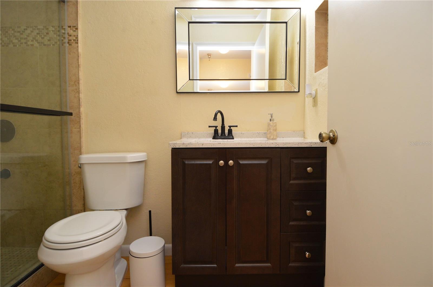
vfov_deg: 67.3
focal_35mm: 18
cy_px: 144
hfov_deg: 90.1
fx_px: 216
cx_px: 216
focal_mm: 12
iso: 800
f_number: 4
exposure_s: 1/60
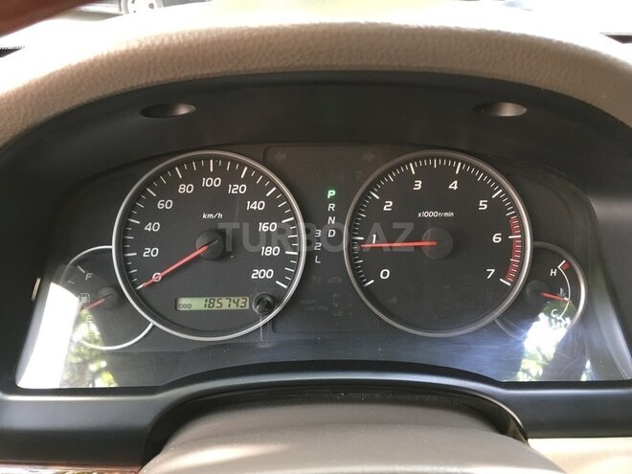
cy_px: 237
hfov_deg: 61.7
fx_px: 529
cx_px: 316
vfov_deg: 48.2
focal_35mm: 29
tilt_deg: -28.7
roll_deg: -2.9
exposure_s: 1/33
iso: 125
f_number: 2.2
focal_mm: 4.15
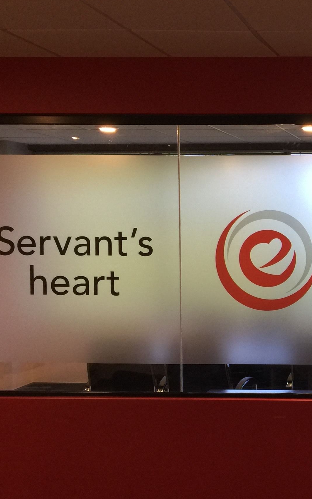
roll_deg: +0.5
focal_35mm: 59
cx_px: 403
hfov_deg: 20.2
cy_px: 280
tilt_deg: -3.1
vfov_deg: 34.5
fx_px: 803
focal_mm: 4.15
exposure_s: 1/15
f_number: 2.2
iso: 40
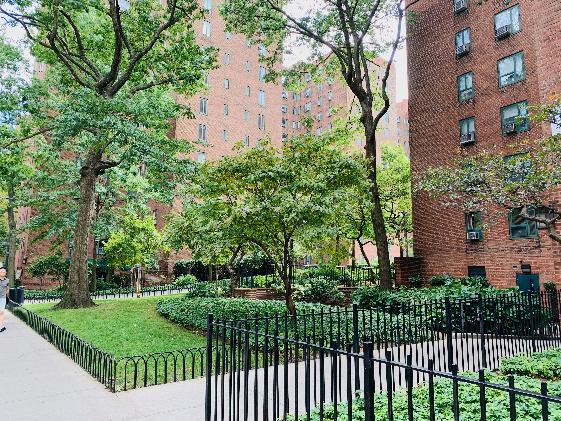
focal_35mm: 26
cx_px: 280
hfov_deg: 67.3
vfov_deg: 53.1
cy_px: 210
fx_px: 421
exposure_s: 1/122
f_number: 1.8
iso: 32
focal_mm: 4.25
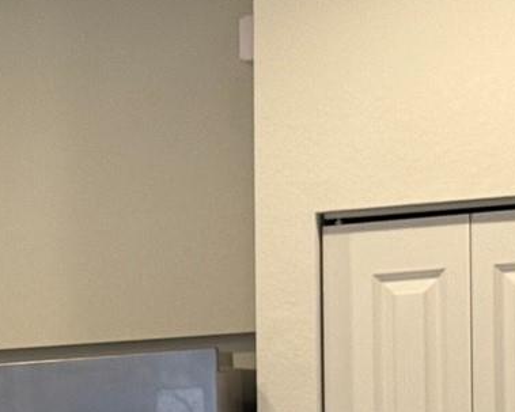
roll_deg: +2.7
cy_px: 719
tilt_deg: -4.1
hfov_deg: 9.2
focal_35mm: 198
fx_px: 3017
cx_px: -466
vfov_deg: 7.6
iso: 64
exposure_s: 1/60
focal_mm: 6.76
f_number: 1.78
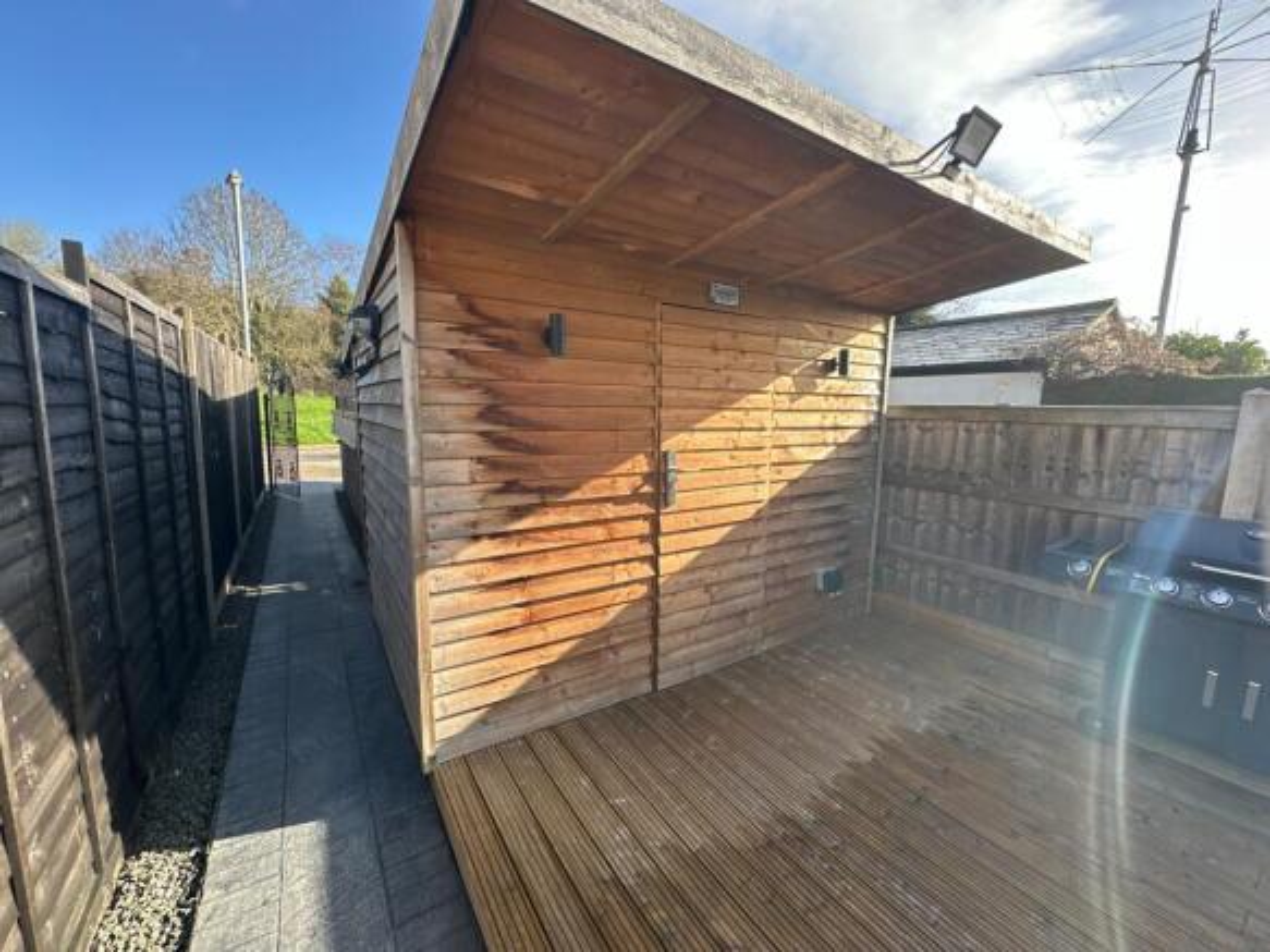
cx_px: 635
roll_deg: -0.1
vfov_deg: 85.7
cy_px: 476
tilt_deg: -5.6
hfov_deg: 102.1
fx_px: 514
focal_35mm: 14
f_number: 2.2
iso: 40
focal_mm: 2.22
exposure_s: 1/438
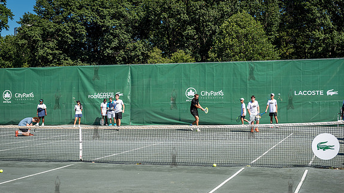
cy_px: 99
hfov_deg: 33.8
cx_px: 174
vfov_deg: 19.4
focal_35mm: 62
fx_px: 565
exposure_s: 1/1250
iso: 200
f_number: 4
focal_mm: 55
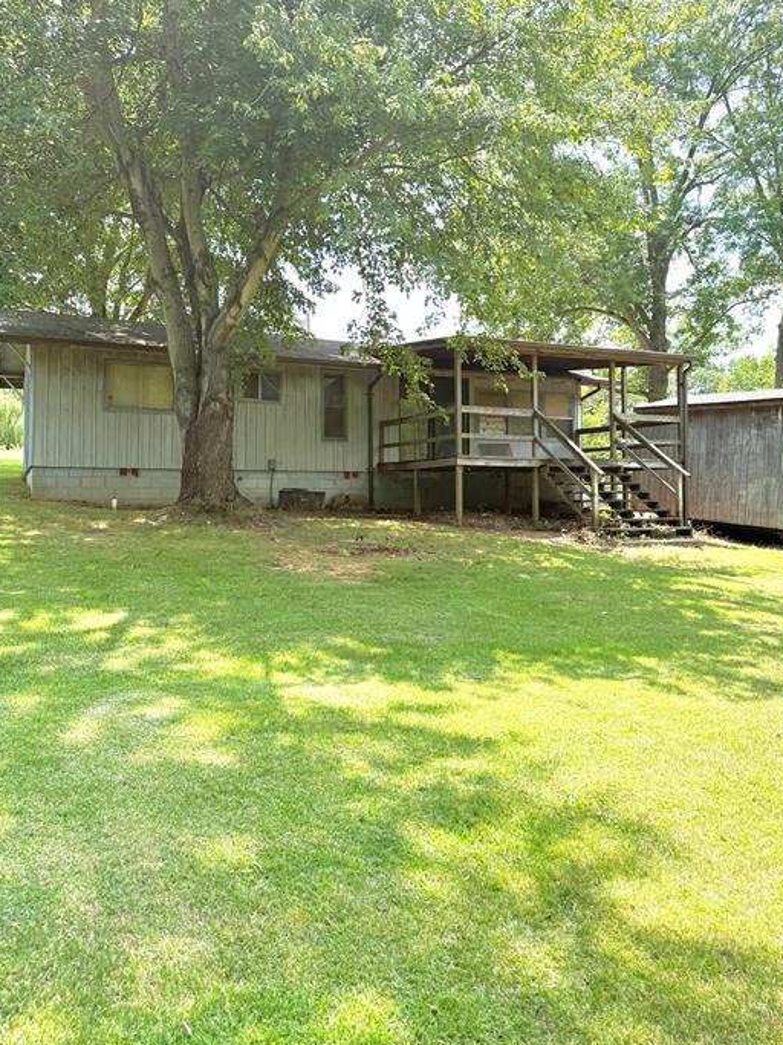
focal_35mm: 27
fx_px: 815
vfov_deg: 65.1
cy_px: 464
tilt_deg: +4.5
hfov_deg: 51.2
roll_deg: +0.4
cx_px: 436
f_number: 1.78
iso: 100
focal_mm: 6.76
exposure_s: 1/1901
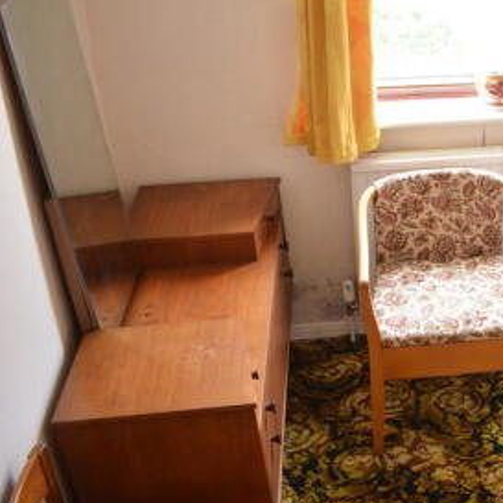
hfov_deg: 28.2
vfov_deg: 31.1
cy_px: 252
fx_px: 904
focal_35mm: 55
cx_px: 559
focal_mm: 18
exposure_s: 1/40
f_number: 3.5
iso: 400
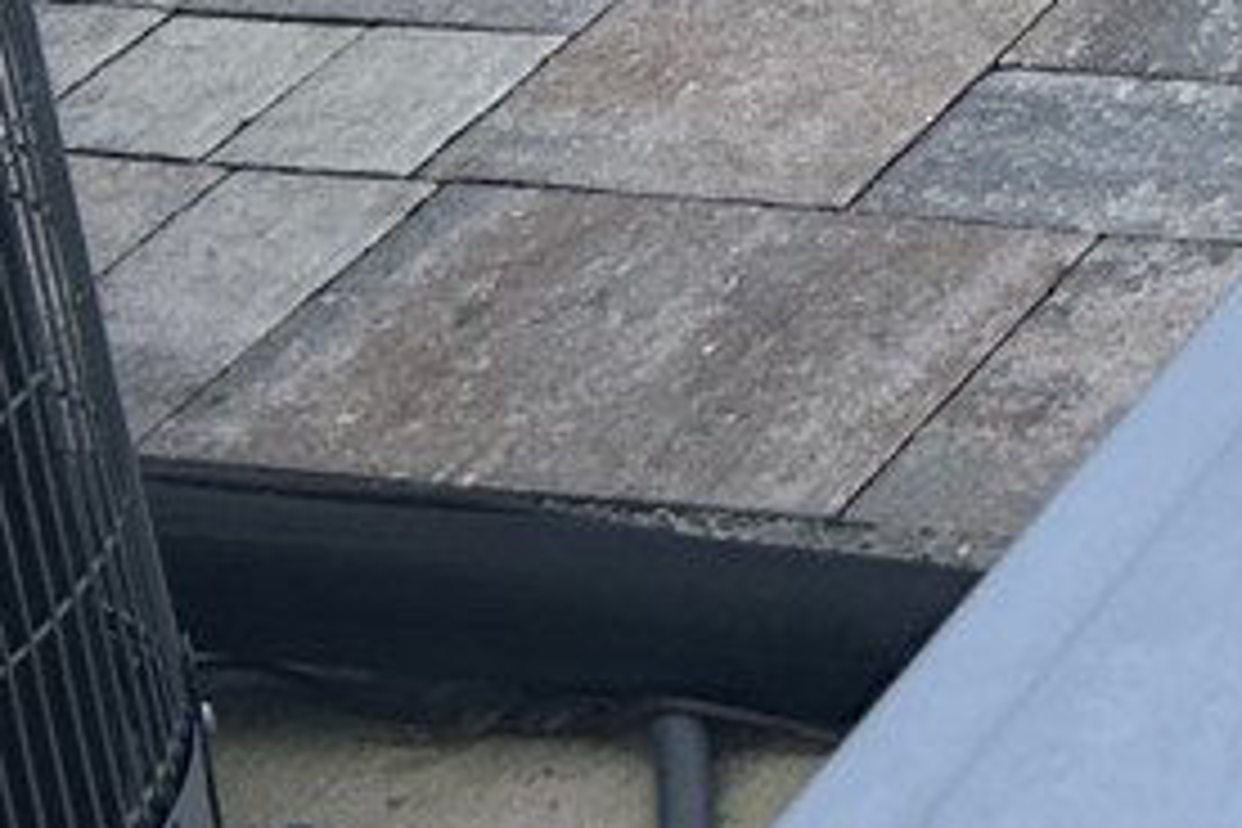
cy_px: -1485
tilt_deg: -14.6
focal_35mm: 157
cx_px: 3024
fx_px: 5416
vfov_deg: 7.8
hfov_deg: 11.0
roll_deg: +3.0
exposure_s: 1/3356
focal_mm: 5.7
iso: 50
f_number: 1.5
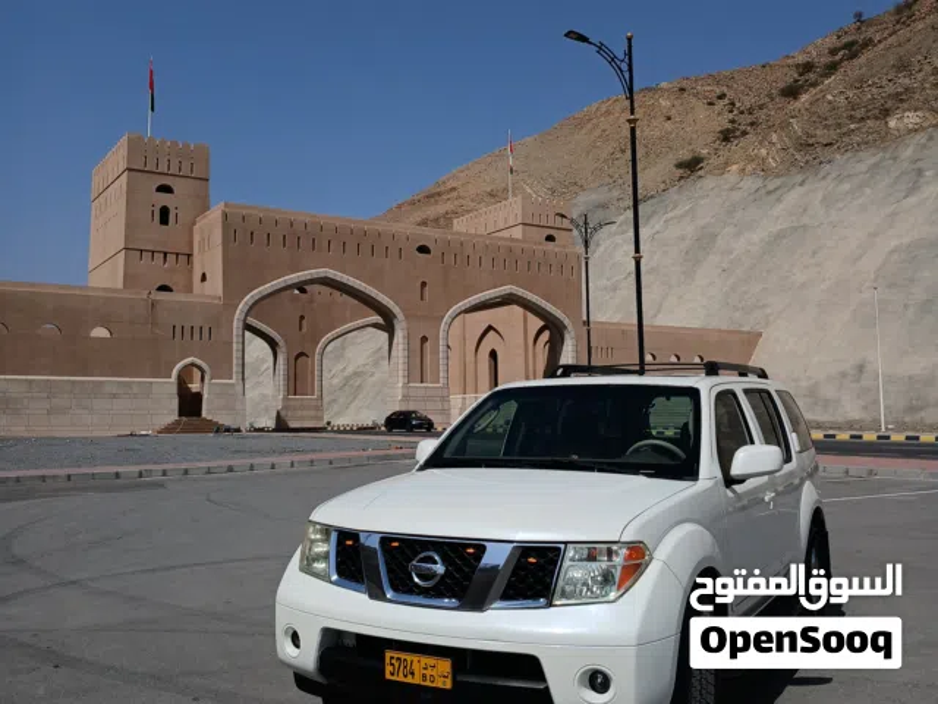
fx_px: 705
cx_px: 469
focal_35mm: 26
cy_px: 352
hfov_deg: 67.3
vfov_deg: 53.1
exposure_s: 1/1969
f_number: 1.8
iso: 20
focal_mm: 3.98
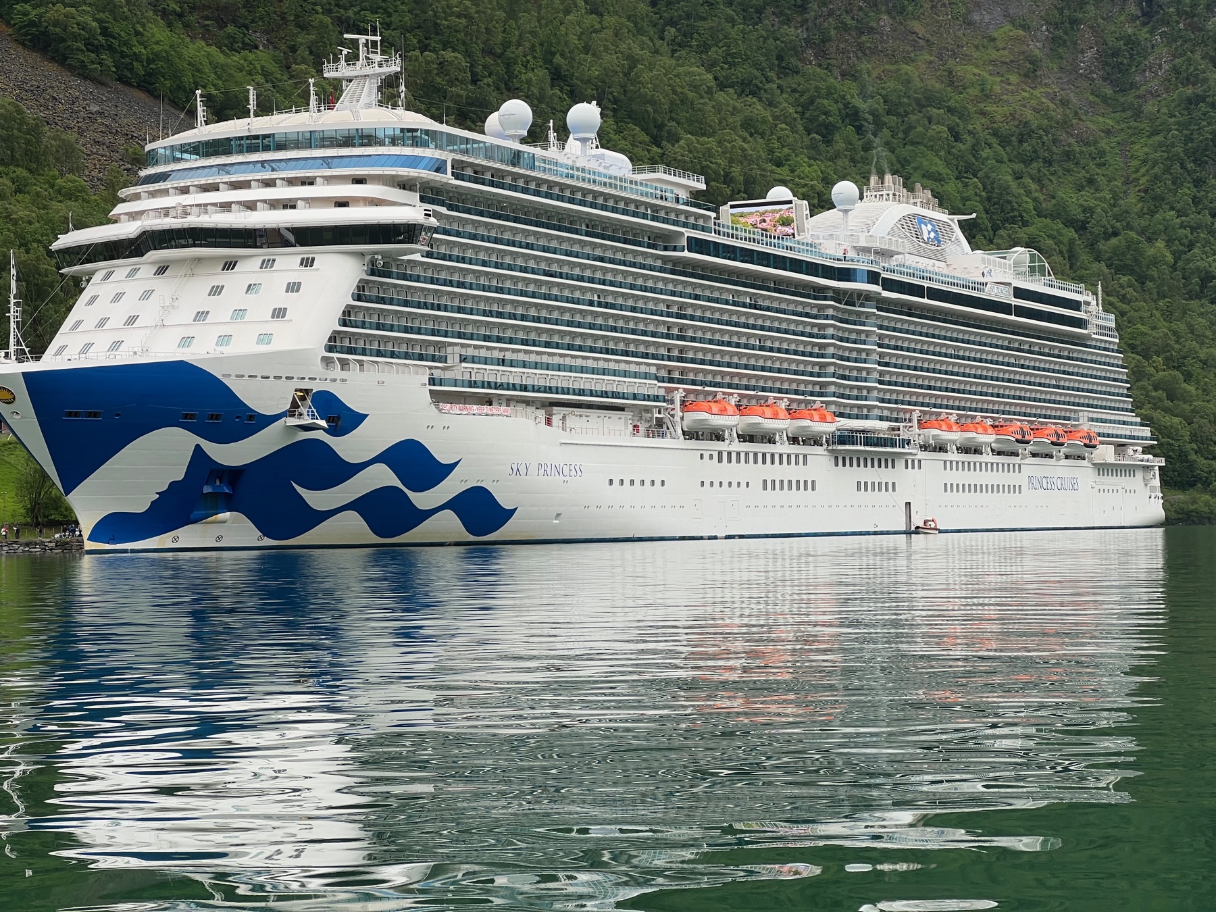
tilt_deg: +1.9
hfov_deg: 25.3
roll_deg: +1.6
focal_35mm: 77
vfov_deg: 19.1
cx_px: 608
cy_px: 456
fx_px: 2705
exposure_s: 1/181
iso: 32
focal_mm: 9
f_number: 2.8
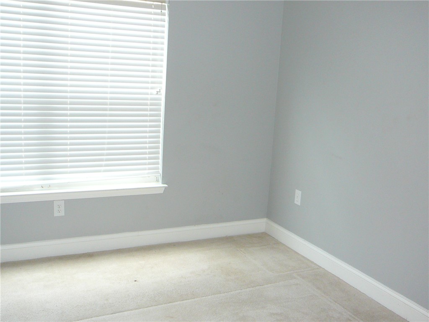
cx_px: 214
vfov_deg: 36.8
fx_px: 483
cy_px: 161
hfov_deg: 47.9
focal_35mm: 39
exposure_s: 1/30
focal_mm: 5.8
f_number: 3
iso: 200
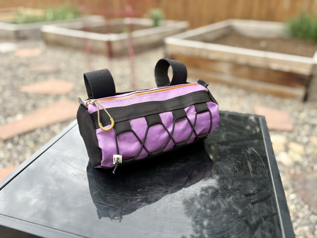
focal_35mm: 26
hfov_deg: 67.3
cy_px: 119
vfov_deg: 53.1
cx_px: 158
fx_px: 238
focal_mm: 5.96
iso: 50
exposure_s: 1/121
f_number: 1.6
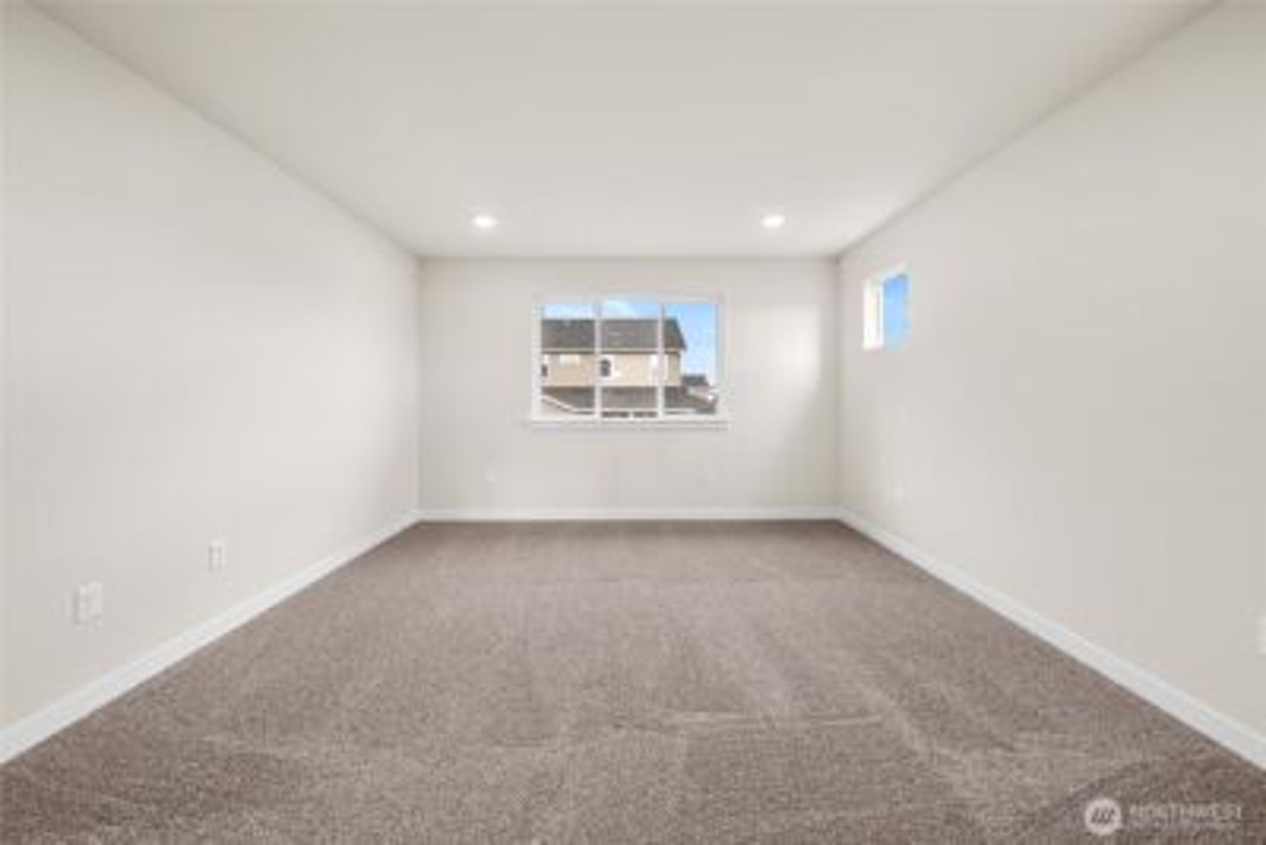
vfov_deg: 90.1
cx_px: 633
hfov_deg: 112.6
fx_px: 422
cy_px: 422
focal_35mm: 12
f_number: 7.1
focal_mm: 12
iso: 640
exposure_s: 1/30
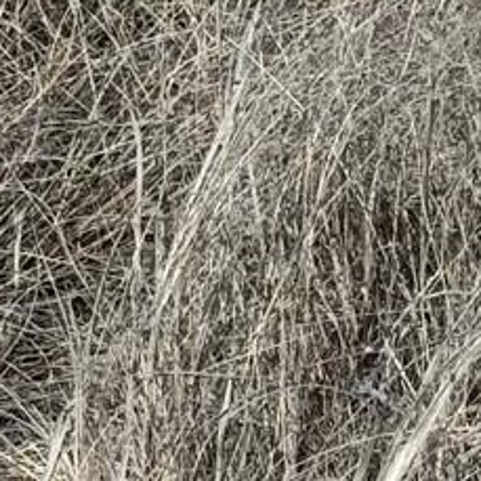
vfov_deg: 5.8
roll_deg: +1.4
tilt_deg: -16.8
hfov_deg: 5.8
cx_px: 813
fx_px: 4669
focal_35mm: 297
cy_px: -273
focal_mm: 6.76
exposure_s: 1/10526
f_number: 1.78
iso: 64
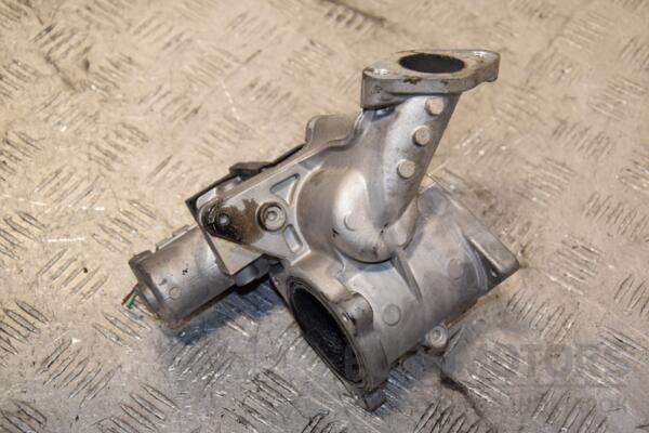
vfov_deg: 20.2
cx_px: 324
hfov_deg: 29.9
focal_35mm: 68
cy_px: 216
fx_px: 1217
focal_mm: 45
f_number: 6.3
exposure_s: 1/200
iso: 800
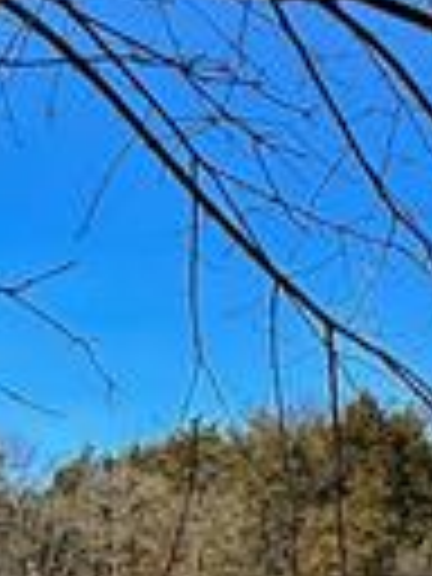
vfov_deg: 20.3
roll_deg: -2.4
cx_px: 896
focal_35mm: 84
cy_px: 837
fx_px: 1398
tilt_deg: +2.0
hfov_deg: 14.3
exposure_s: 1/1235
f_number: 2.2
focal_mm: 2.22
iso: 50
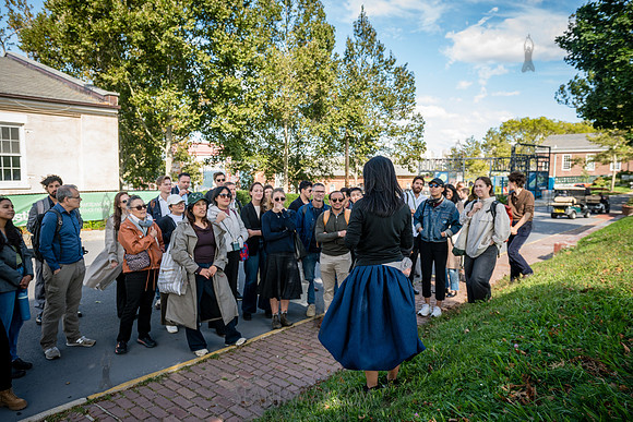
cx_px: 319
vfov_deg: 52.6
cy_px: 211
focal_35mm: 24
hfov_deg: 73.0
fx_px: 428
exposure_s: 1/800
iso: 500
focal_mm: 24
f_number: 4.5
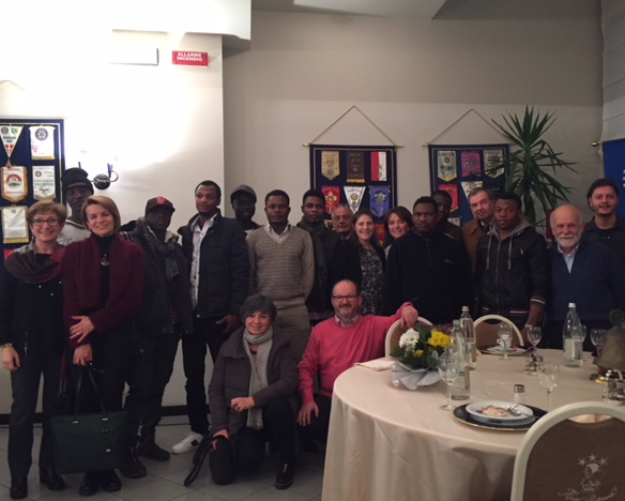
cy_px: 252
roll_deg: +0.4
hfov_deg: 57.1
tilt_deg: -0.4
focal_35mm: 31
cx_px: 333
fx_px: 574
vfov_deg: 47.2
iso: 250
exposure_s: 1/25
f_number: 2.2
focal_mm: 4.15
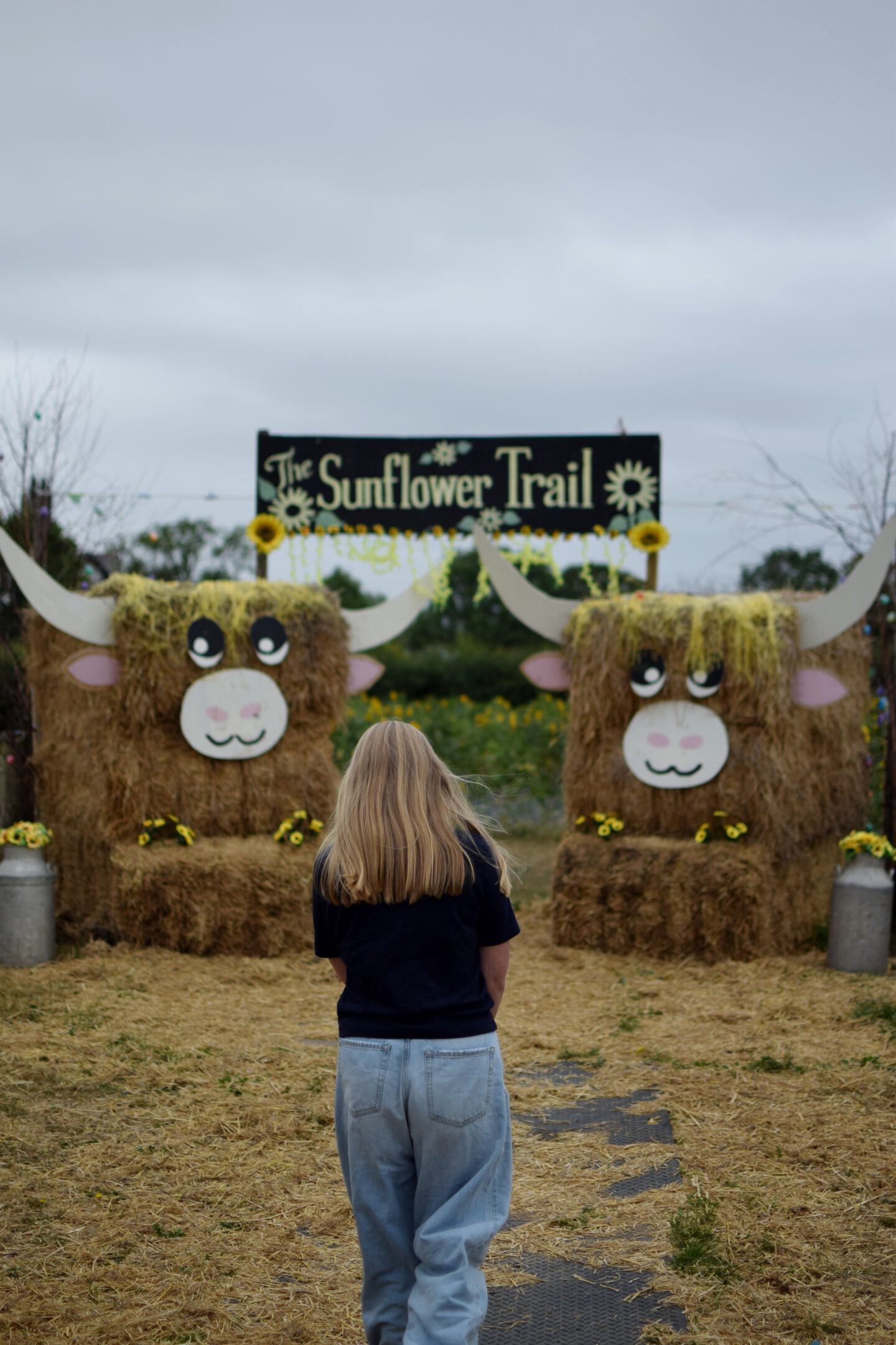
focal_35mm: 52
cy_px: 672
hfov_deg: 25.8
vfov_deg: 37.9
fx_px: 1960
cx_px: 448
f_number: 1.8
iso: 100
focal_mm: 35
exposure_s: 1/2500
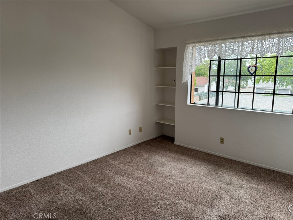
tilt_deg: -9.6
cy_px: 110
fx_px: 203
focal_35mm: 24
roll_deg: +0.4
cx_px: 146
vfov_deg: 56.8
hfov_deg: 71.6
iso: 80
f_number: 1.78
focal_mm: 6.76
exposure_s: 1/185
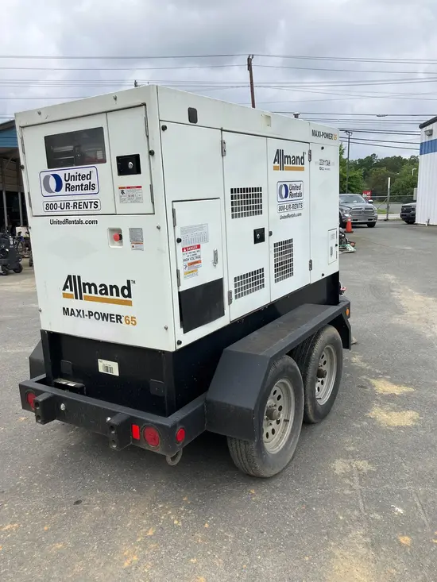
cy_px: 291
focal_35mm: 28
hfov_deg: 49.8
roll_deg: +2.0
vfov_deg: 63.4
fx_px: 471
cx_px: 218
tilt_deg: -7.9
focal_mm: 3.99
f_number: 1.8
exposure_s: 1/1473
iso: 32
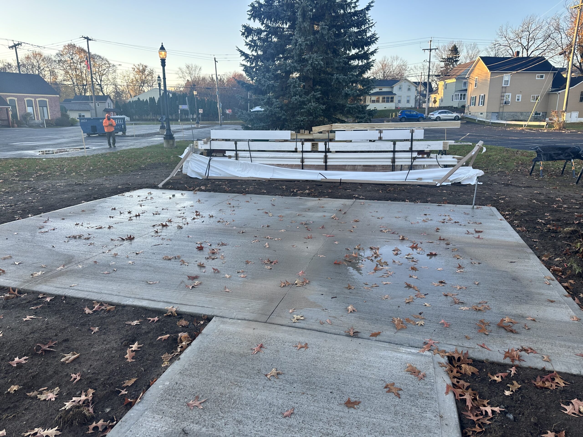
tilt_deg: -14.0
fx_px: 404
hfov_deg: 71.6
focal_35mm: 24
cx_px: 292
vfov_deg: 56.8
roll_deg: -0.1
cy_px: 218
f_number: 1.78
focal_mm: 6.86
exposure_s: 1/395
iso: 80
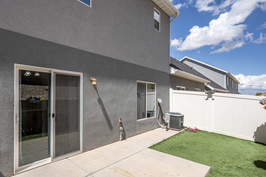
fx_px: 148
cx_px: 106
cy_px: 96
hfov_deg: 83.0
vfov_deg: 61.8
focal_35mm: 20
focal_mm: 16.5
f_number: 14
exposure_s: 1/400
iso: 320
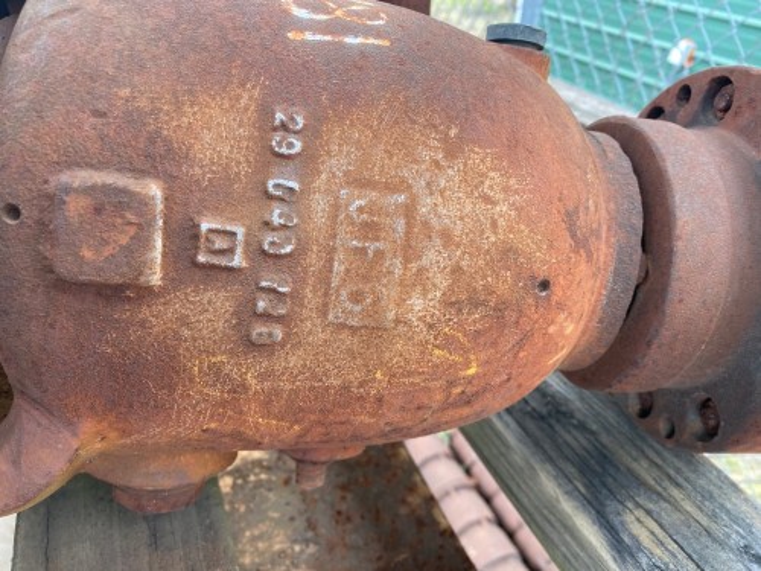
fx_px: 572
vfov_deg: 53.1
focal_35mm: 26
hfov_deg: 67.3
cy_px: 286
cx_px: 380
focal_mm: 4.25
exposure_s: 1/121
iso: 100
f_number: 1.8
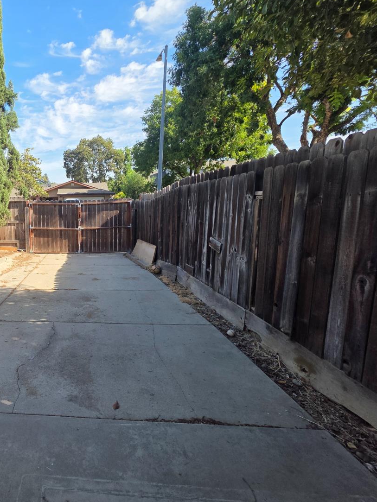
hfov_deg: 63.8
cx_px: 63
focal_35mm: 18
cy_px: 254
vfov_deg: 87.7
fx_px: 261
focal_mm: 2.2
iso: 40
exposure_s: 1/850
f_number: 1.9
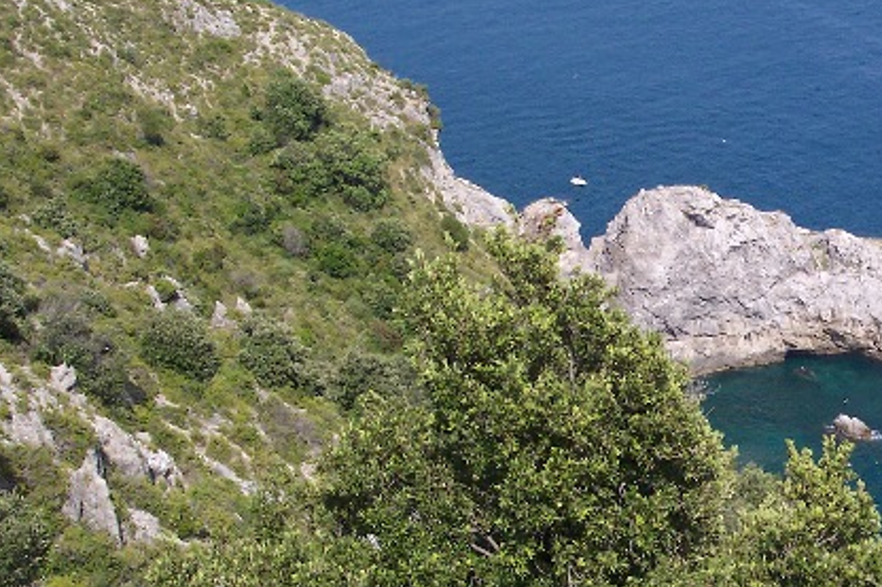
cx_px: 818
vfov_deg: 17.9
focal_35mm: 76
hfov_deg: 25.7
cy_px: 278
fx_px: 1861
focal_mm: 8
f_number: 4.8
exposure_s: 1/700
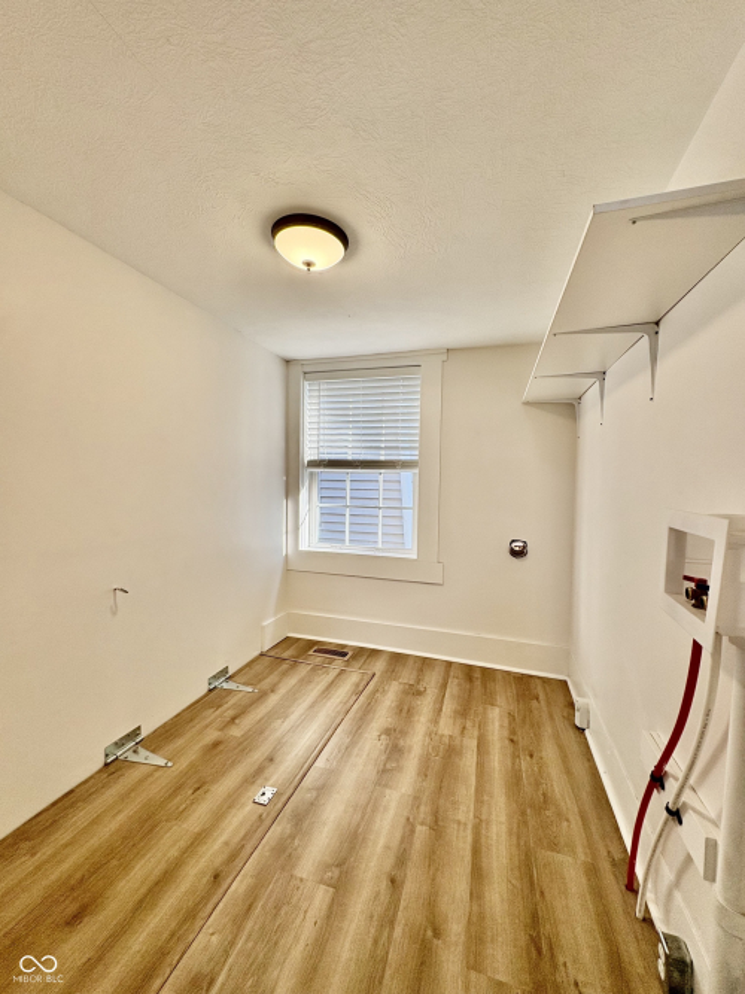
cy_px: 497
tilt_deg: -1.7
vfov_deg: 102.1
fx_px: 402
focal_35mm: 14
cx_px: 372
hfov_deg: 85.7
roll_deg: -0.6
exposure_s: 1/137
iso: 100
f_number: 2.2
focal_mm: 2.22
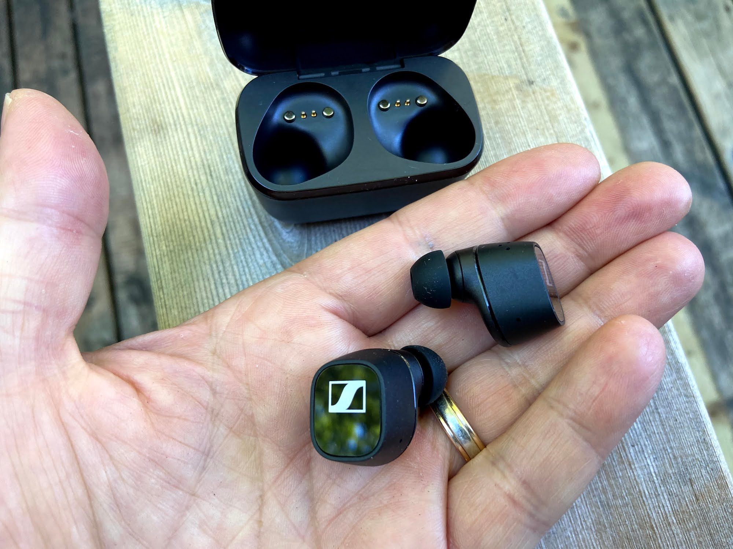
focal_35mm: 26
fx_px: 551
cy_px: 274
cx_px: 366
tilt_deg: -76.2
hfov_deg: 67.3
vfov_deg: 53.1
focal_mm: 4.25
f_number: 1.8
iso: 125
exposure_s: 1/117
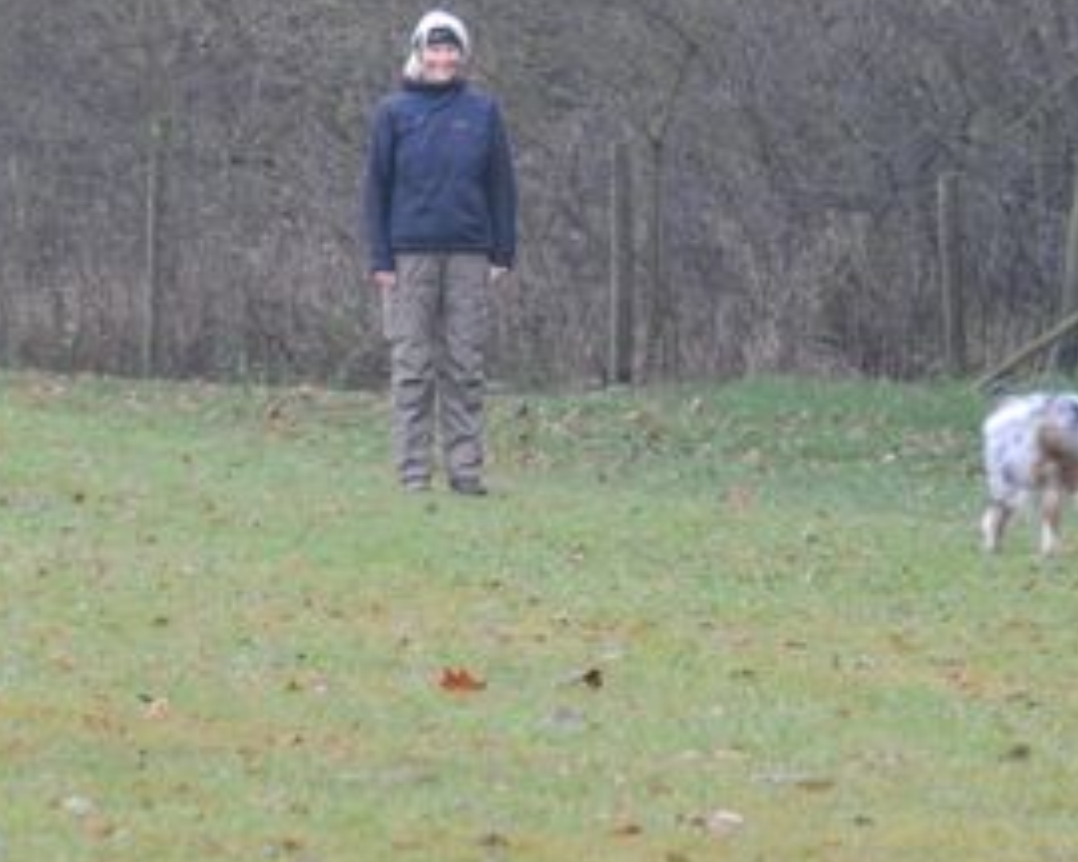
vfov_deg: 2.8
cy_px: 247
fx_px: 17943
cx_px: 902
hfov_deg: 3.4
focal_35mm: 562
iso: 400
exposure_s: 1/60
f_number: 7.1
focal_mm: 135
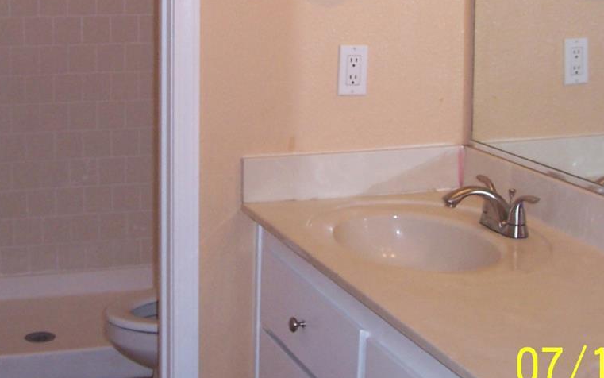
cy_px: 31
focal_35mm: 71
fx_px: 1169
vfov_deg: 18.0
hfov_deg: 28.9
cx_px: 234
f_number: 2.7
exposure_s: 1/60
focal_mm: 5.6
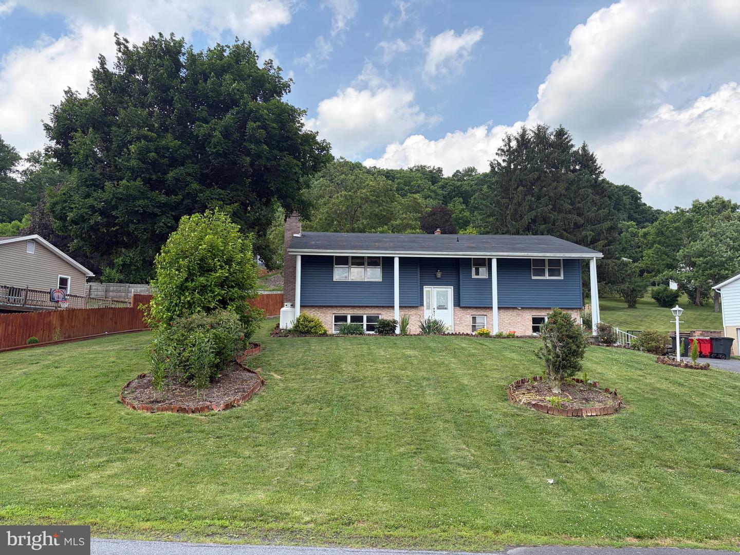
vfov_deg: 53.1
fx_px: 556
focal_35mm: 26
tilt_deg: +7.3
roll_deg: +0.2
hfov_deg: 67.3
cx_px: 370
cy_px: 278
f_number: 1.6
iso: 64
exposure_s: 1/2283
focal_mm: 5.96
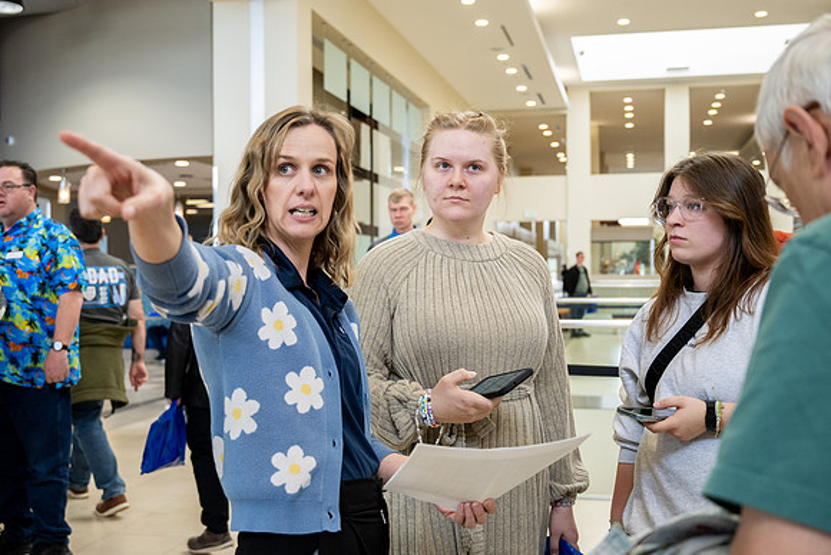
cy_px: 278
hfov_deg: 46.7
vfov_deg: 32.1
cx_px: 416
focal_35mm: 42
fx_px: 963
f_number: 4
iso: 1250
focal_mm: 41
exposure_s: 1/200
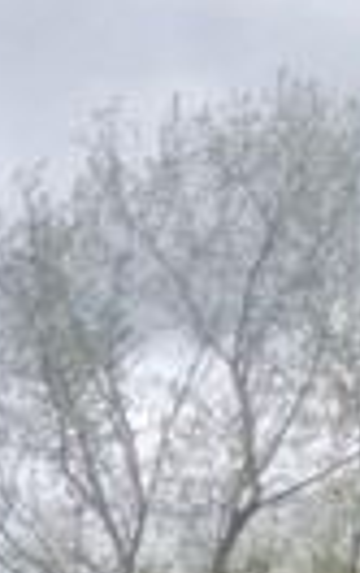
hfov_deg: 4.8
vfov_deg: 8.5
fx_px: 3595
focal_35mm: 230
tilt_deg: +1.2
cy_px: 1268
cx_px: -1457
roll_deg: -1.0
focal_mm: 3.99
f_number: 1.8
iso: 20
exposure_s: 1/727
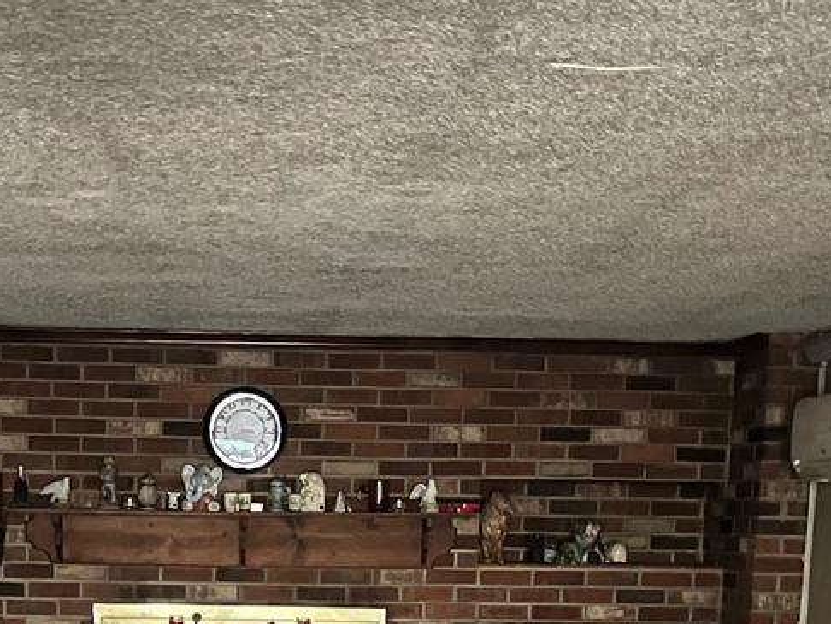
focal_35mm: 77
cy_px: 850
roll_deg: -0.9
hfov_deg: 25.2
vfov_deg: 17.7
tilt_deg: -12.4
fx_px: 1849
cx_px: 267
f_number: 1.5
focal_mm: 5.7
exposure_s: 1/9
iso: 800
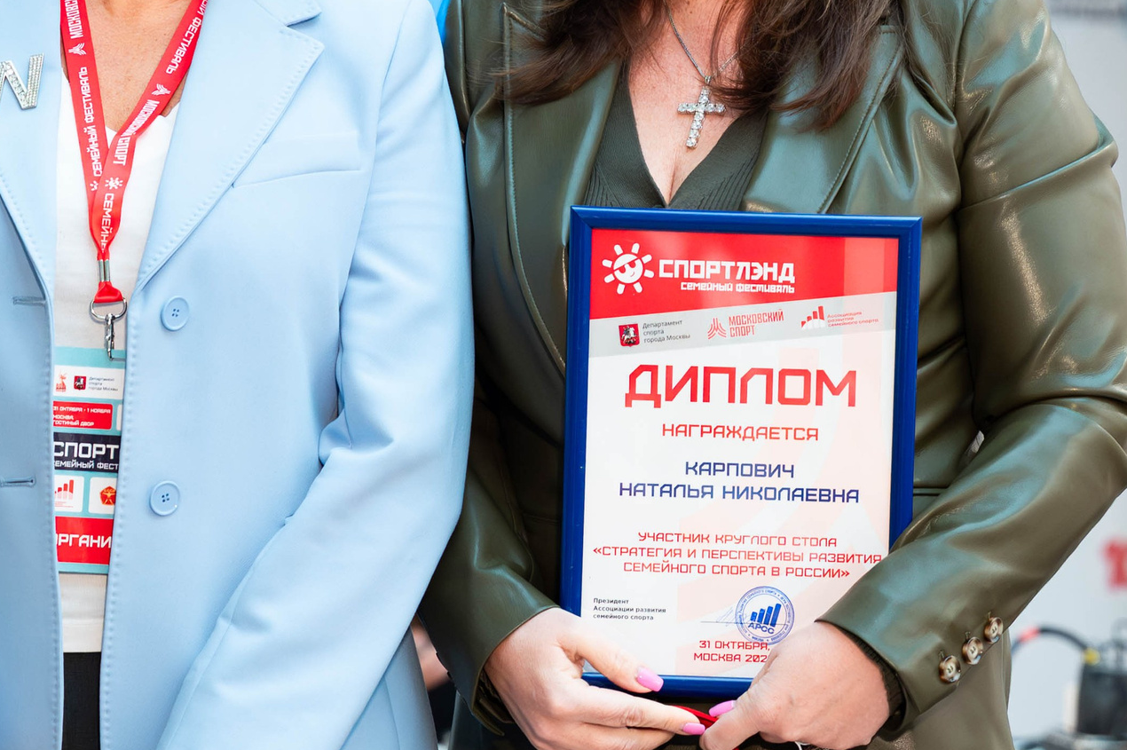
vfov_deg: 4.4
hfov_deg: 6.6
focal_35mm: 314
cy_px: 76
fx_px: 9823
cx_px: 475
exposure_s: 1/320
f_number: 2.8
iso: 2500
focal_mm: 110
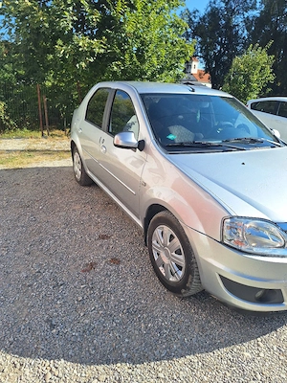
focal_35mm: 23
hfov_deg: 58.9
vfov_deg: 73.9
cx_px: 144
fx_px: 254
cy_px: 192
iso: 40
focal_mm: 5.54
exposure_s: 1/2500
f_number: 1.8
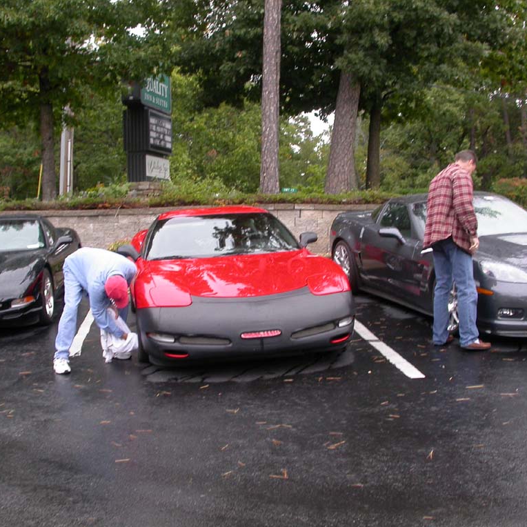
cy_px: 264
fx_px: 775
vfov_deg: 37.6
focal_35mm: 45
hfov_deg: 37.5
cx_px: 248
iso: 100
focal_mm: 7.85
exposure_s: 1/80.9
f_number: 3.3
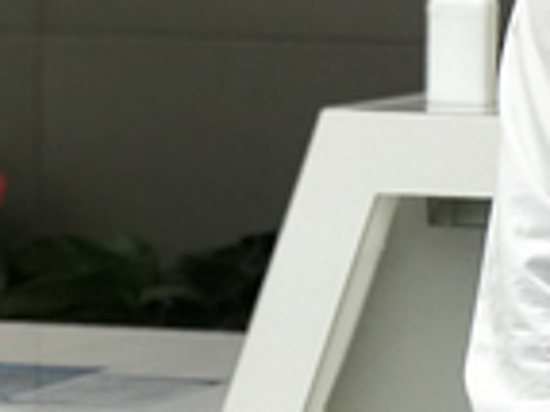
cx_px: 938
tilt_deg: -4.3
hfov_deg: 8.0
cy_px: 181
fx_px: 3794
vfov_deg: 6.2
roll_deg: -0.9
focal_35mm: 239
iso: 25
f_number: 2.8
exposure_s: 1/50
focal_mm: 6.6
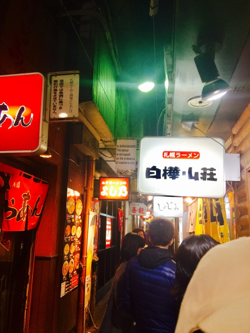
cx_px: 125
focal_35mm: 29
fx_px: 279
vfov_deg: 61.7
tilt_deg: +11.8
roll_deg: -1.0
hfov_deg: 48.2
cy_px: 166
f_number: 2.2
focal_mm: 4.15
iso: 50
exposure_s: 1/30
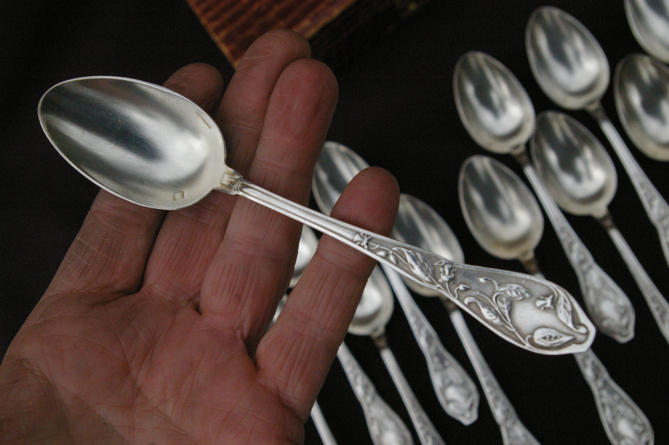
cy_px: 222
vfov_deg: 34.1
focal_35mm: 39
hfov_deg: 49.6
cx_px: 334
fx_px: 724
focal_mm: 26
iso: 1600
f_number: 8
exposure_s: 1/500
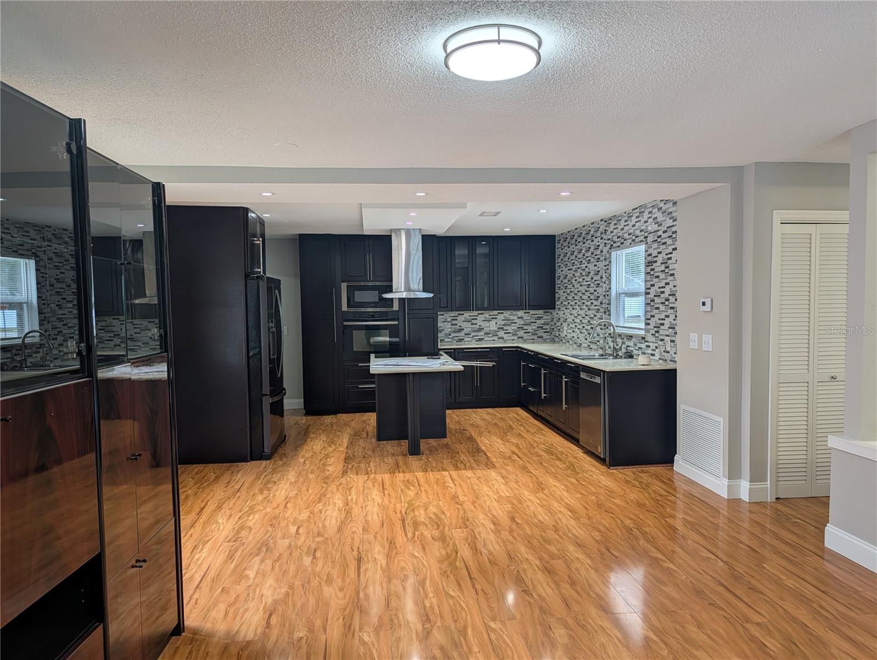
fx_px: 609
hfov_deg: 71.5
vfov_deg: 56.9
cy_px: 330
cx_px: 438
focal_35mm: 24
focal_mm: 6.9
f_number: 1.68
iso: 19
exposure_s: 1/133
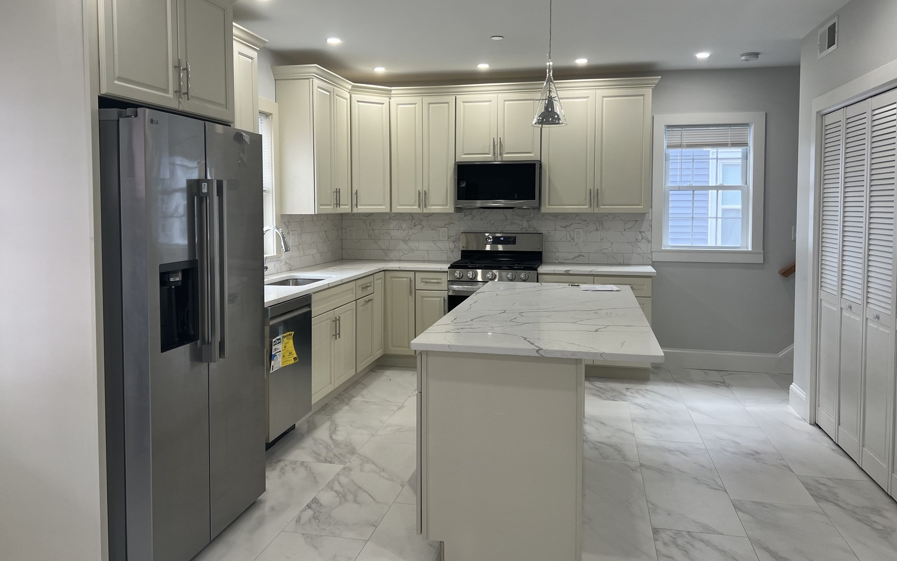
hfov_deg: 66.5
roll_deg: +1.1
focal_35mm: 28
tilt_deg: -0.5
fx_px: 684
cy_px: 236
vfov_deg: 44.4
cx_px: 442
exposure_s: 1/121
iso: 64
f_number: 1.5
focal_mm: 5.7
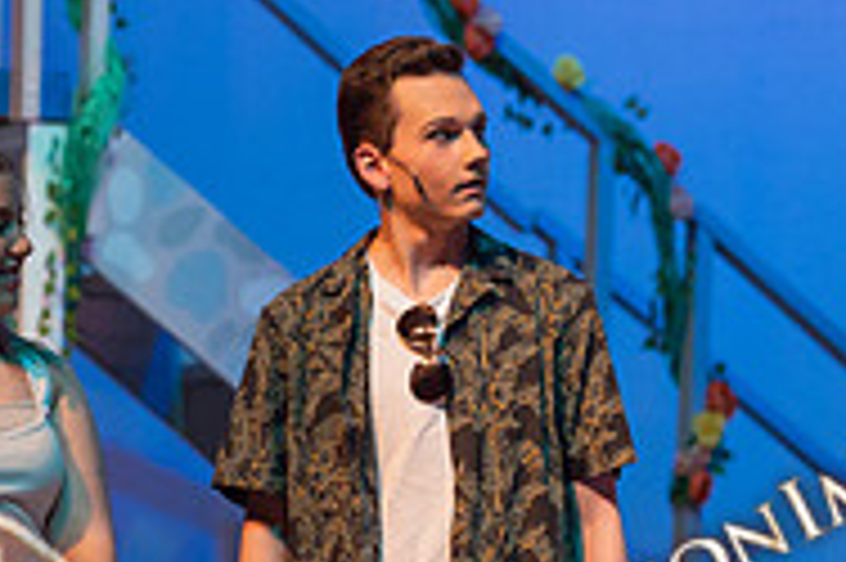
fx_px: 7255
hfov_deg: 6.7
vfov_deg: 4.4
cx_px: 450
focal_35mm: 309
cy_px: 616
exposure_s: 1/250
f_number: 2.8
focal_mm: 100
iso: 900
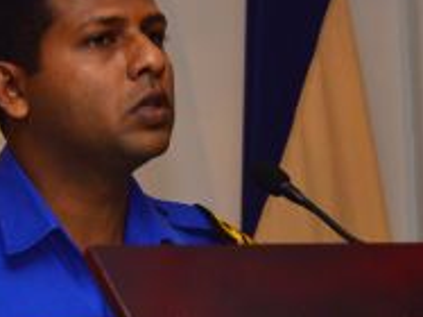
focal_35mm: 231
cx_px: 260
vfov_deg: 6.4
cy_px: 177
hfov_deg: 8.6
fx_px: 2821
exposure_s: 1/80
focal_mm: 50
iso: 400
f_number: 5
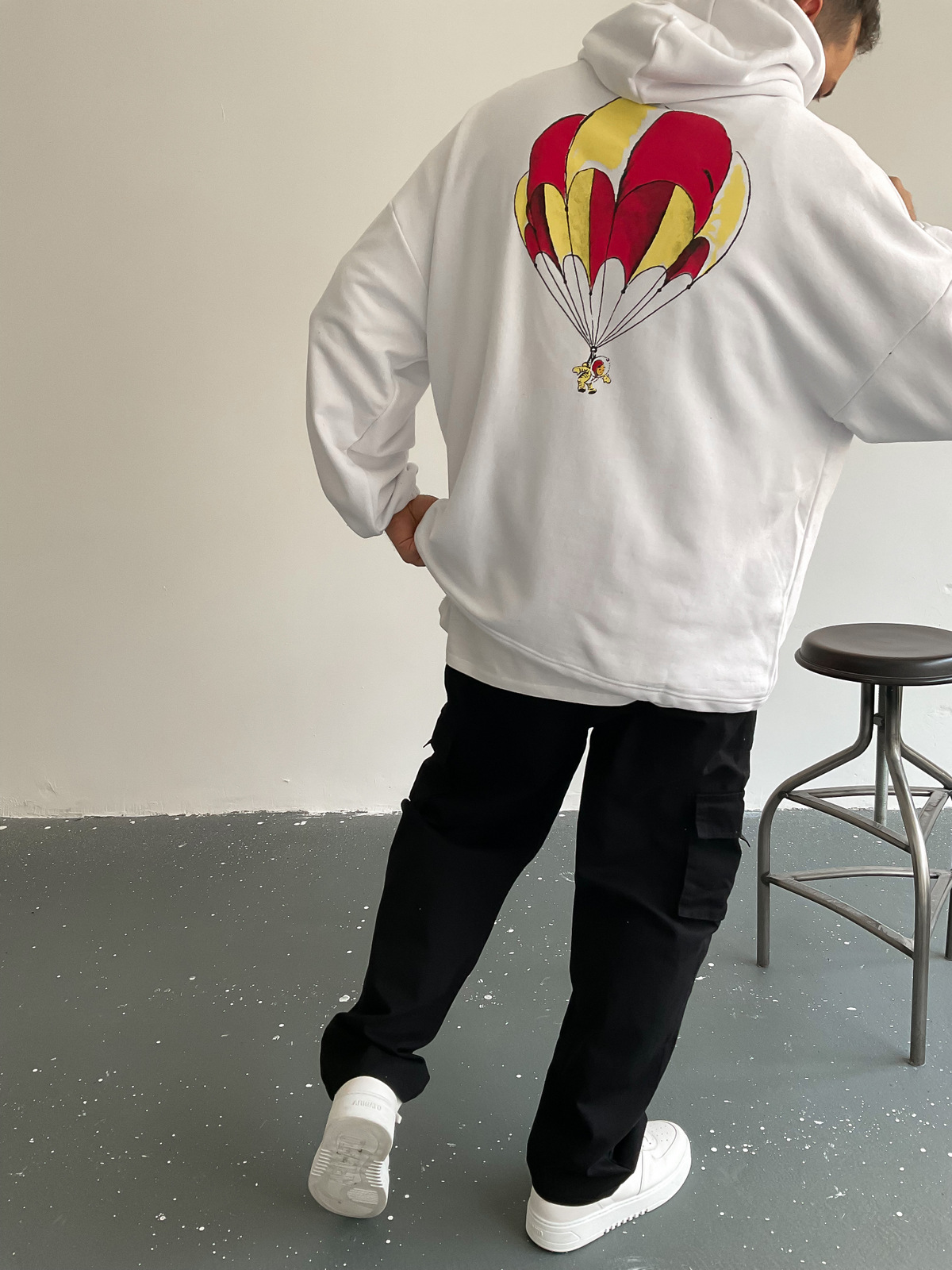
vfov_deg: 61.7
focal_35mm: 29
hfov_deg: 48.2
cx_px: 476
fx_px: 1063
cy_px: 635
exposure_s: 1/120
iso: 50
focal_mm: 3
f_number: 1.8
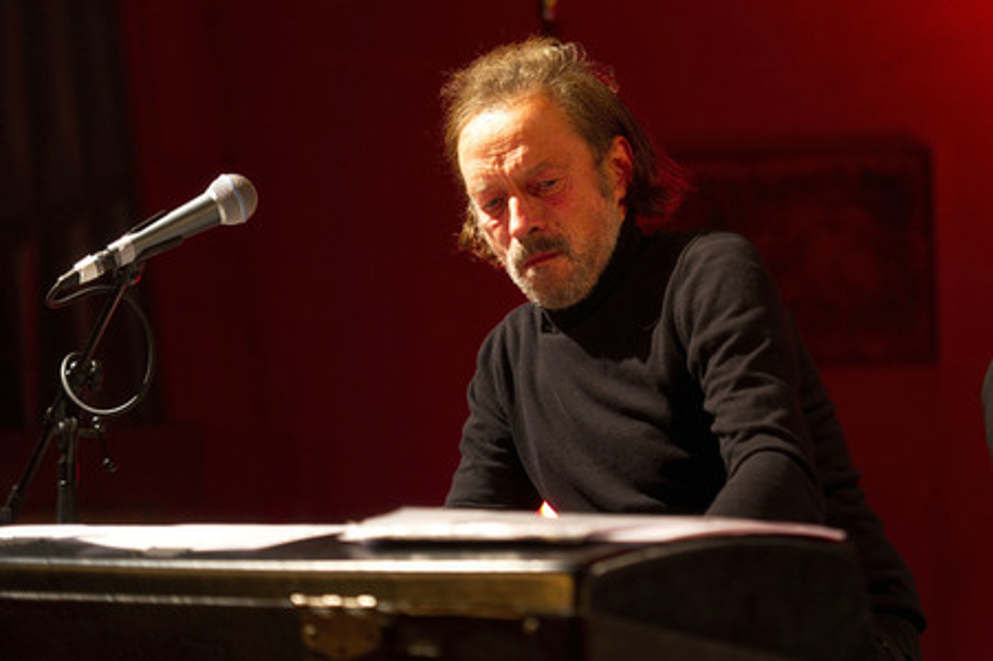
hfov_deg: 28.9
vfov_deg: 19.4
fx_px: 1929
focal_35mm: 70
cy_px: 330
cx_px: 496
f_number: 2.8
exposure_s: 1/80
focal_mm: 70
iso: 2000
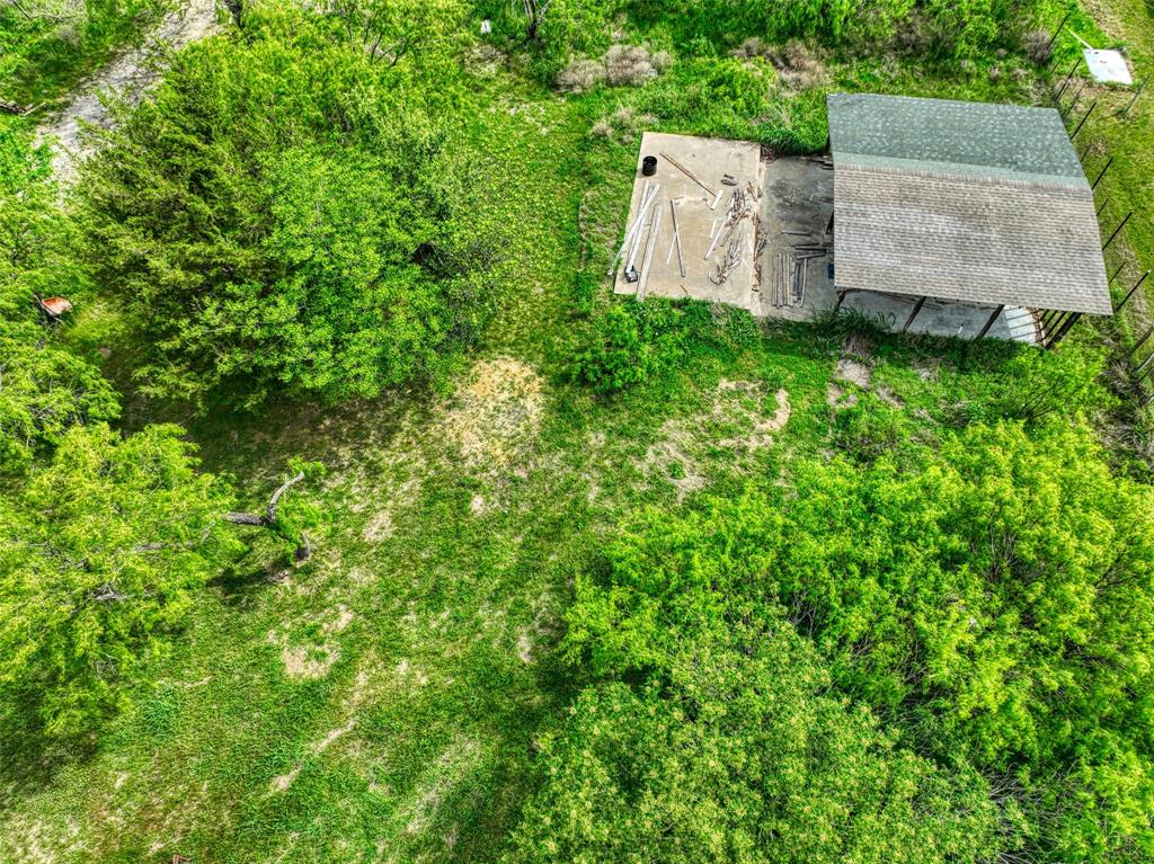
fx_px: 800
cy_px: 432
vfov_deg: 56.8
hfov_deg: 71.6
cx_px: 577
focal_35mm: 24
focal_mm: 12.3
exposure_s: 1/1000
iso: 100
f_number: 2.8
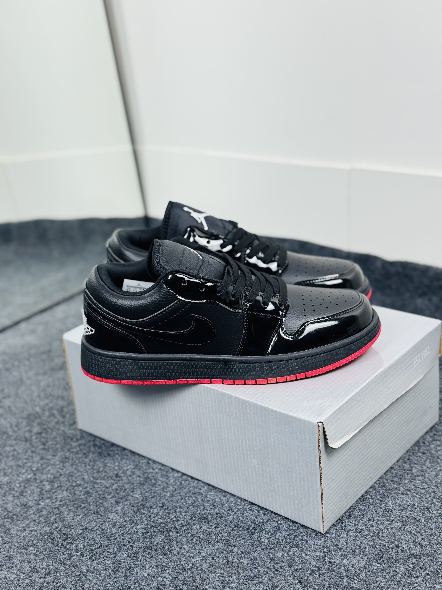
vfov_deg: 39.7
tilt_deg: -23.2
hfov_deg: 30.3
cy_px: 295
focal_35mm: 48
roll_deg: +4.8
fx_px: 817
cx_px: 221
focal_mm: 6.76
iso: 64
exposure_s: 1/100
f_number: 1.78
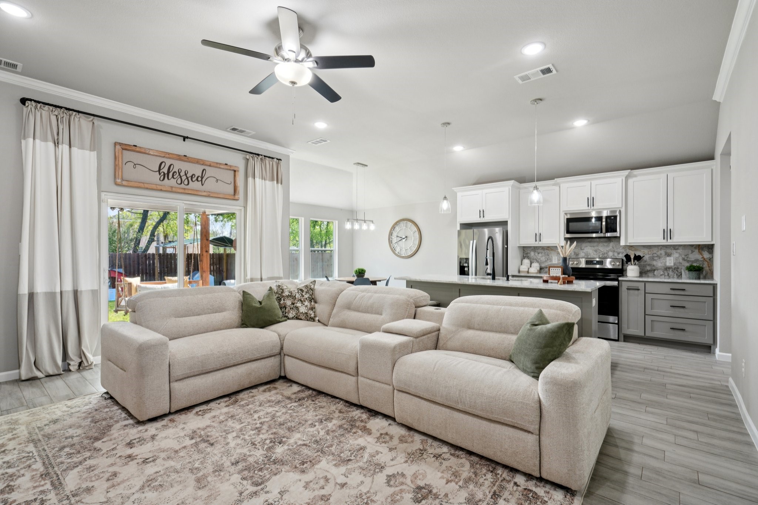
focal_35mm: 16
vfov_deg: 73.7
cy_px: 252
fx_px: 337
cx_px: 379
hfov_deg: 96.7
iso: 400
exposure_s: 1/20
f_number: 8
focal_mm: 16
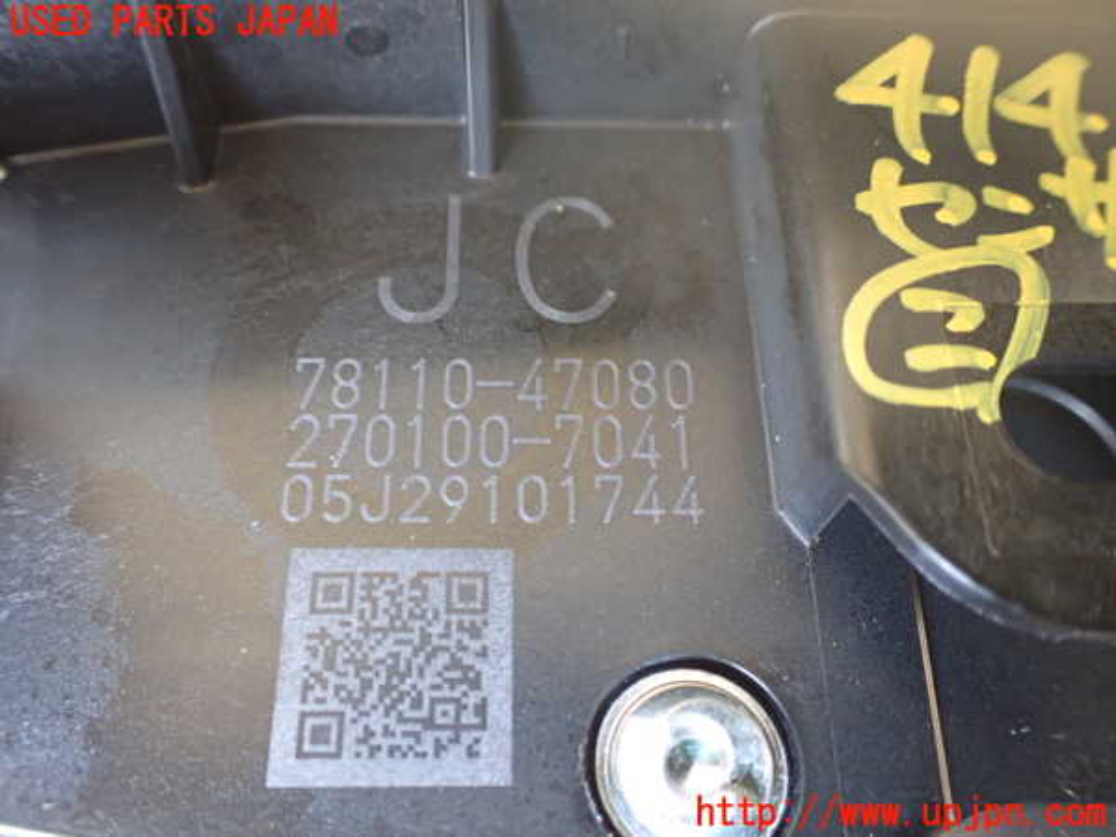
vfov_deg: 46.8
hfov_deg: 60.0
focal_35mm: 30
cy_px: 418
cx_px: 558
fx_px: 967
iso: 800
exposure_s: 1/80
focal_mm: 5.4
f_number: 2.3
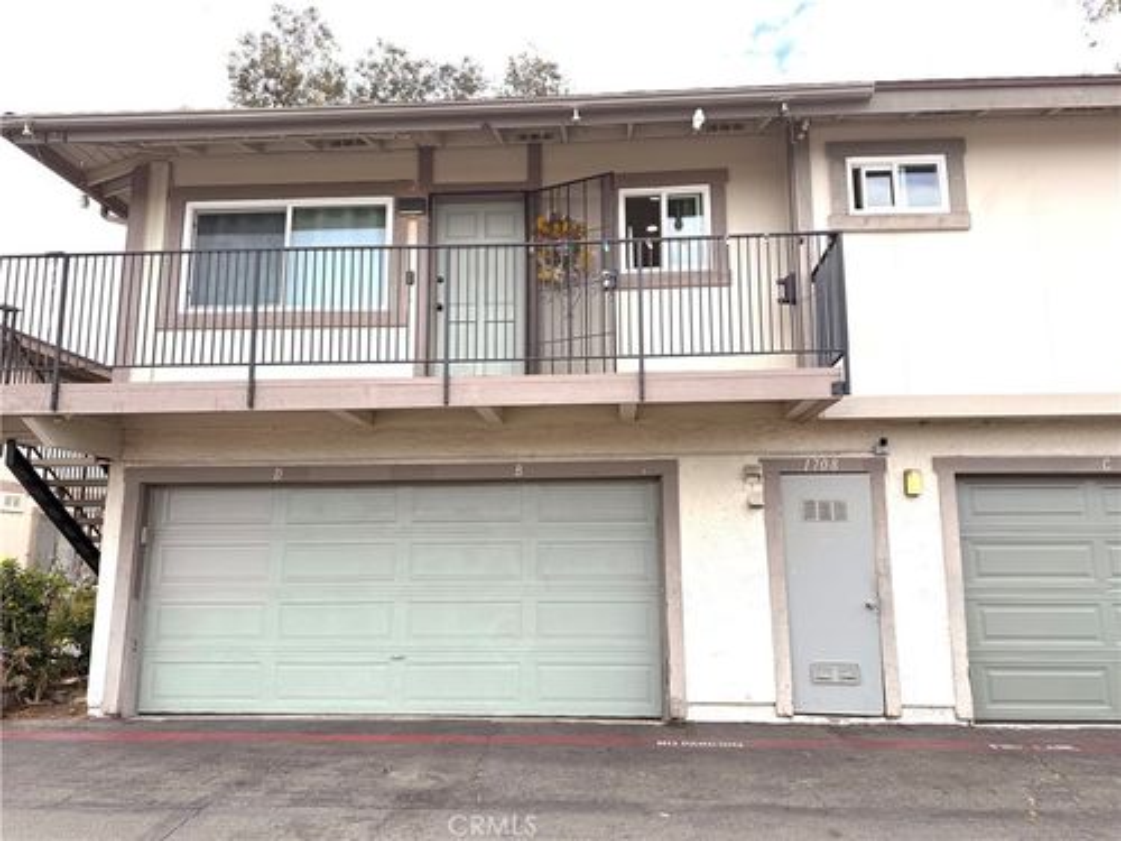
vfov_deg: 56.8
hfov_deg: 71.6
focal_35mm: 24
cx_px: 560
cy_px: 420
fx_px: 777
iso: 100
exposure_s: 1/3021
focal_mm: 6.76
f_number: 1.78
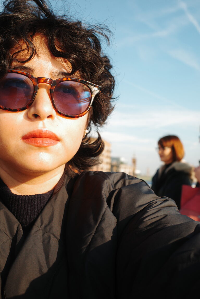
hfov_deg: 37.9
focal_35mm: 35
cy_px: 150
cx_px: 100
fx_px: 292
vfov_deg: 54.4
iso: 100
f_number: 4.5
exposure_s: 1/320
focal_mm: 18.3
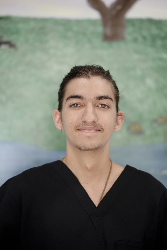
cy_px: 125
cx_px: 84
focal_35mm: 180
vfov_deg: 11.4
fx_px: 1251
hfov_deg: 7.6
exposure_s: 1/100
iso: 400
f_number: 2.8
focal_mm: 180
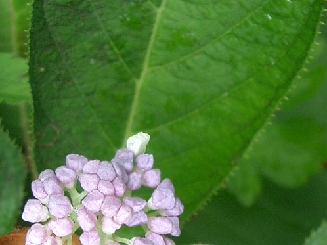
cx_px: 145
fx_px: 850
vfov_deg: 15.7
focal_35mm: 90
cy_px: 311
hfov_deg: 21.8
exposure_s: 1/50
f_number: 2.6
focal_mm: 5.8
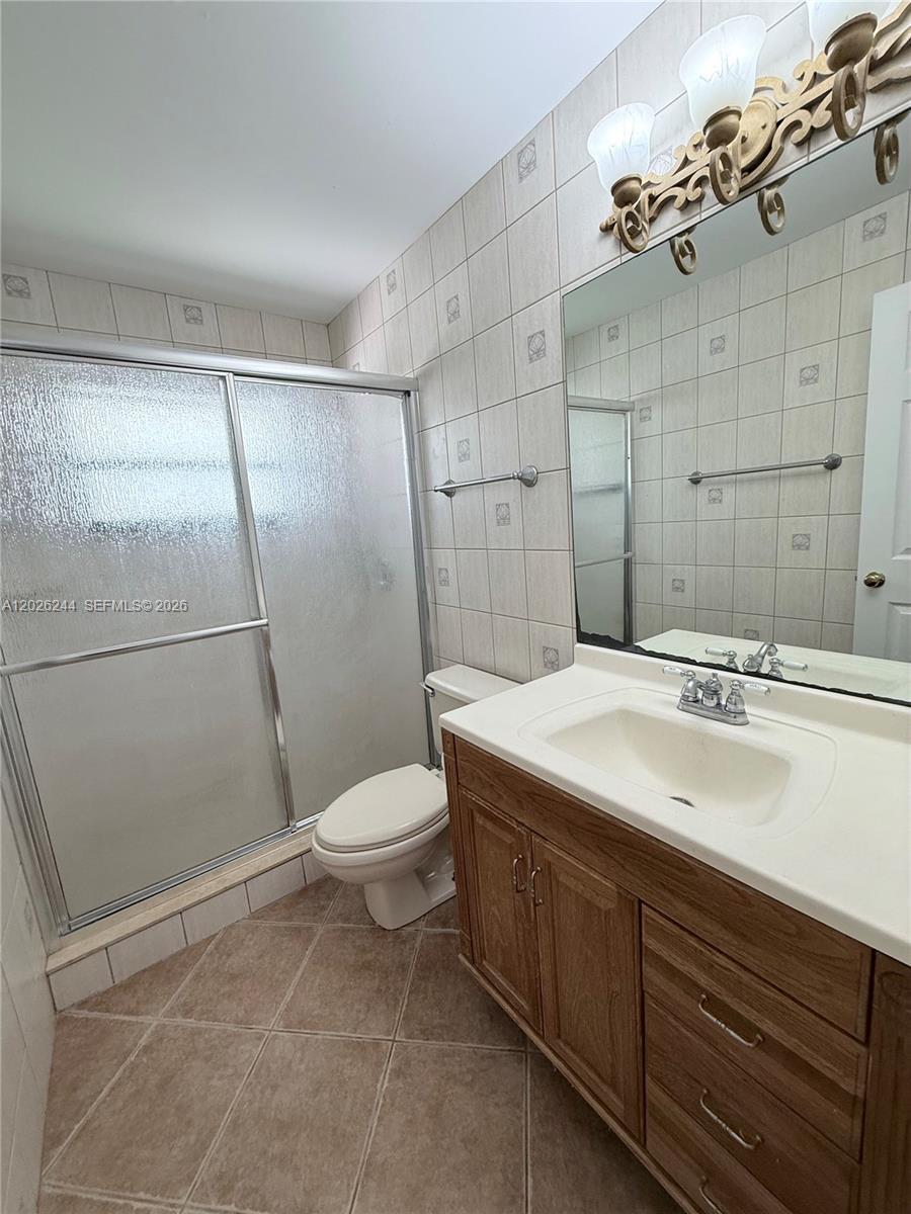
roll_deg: +2.8
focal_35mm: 14
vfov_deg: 102.1
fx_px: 491
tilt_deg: -10.2
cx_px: 456
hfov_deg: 85.7
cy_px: 607
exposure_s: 1/120
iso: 160
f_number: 2.2
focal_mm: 2.22
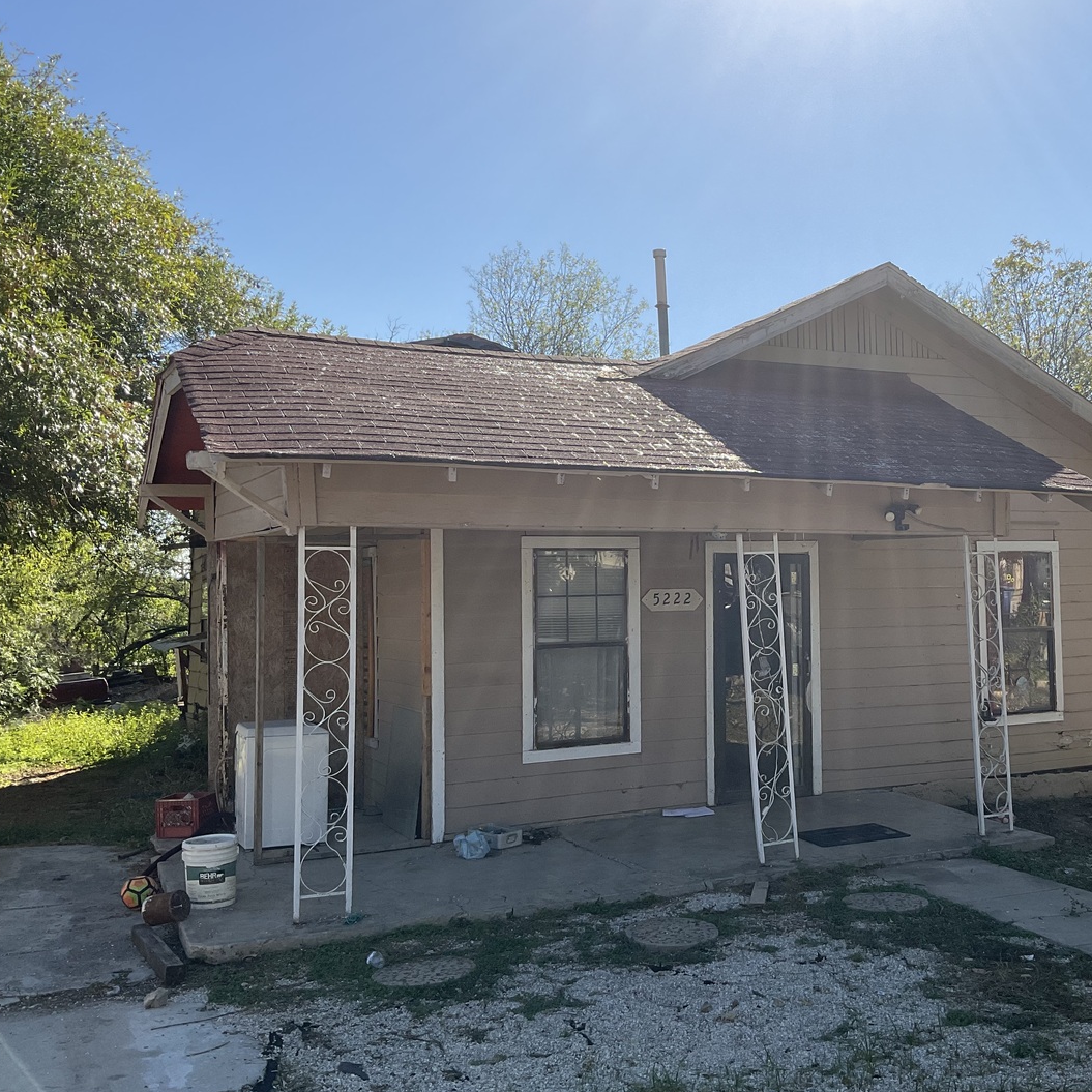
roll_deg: +0.2
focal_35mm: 35
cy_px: 550
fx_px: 1249
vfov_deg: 47.2
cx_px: 713
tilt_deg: -0.1
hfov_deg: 46.6
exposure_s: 1/1626
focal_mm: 3
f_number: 1.8
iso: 16
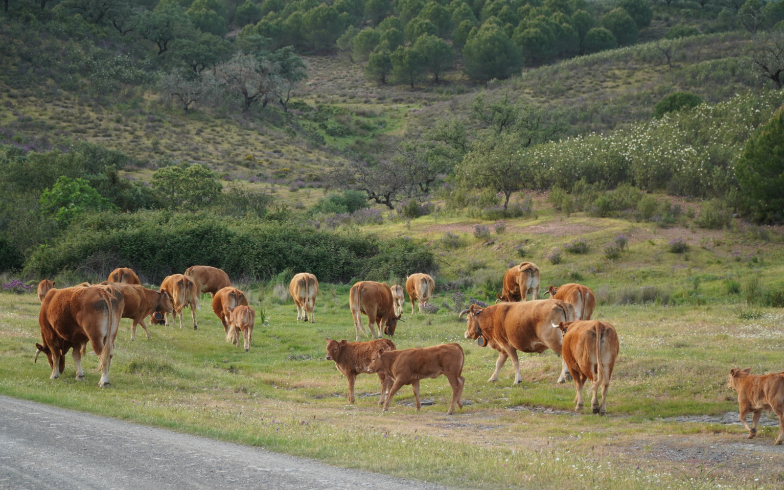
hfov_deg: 19.5
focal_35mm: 107
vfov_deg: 12.3
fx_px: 2276
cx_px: 391
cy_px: 261
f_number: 4
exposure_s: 1/160
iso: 160
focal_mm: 69
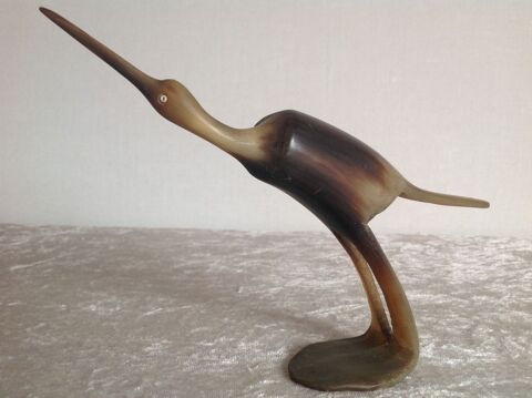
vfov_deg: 40.6
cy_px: 199
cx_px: 266
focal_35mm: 35
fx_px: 537
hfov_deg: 52.7
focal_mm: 4.28
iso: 50
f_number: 2.4
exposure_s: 1/17
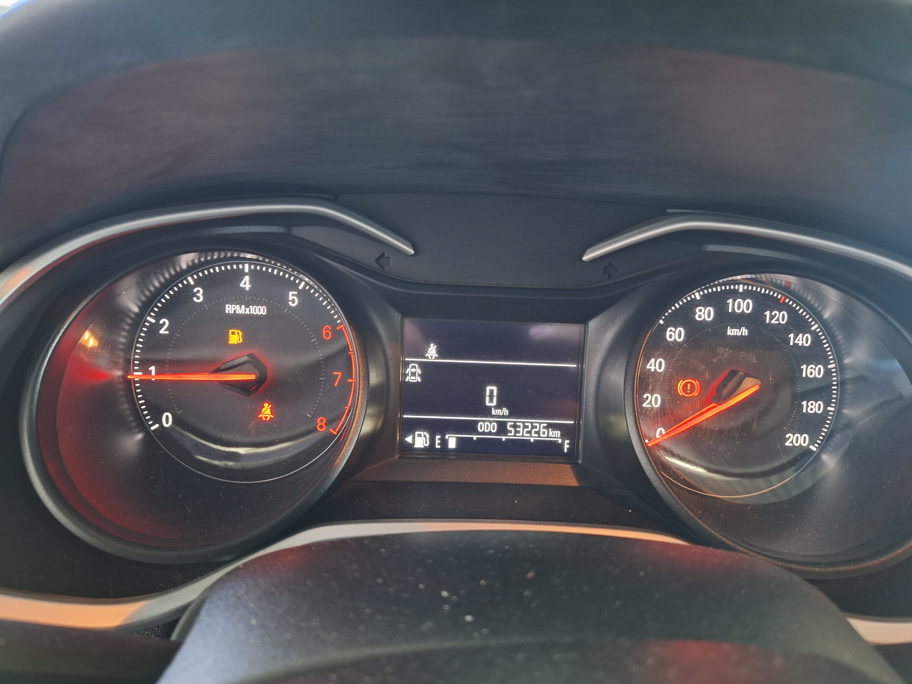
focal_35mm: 23
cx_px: 456
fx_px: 606
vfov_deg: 58.9
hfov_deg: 73.9
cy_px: 342
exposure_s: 1/20
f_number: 1.8
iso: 400
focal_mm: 5.54
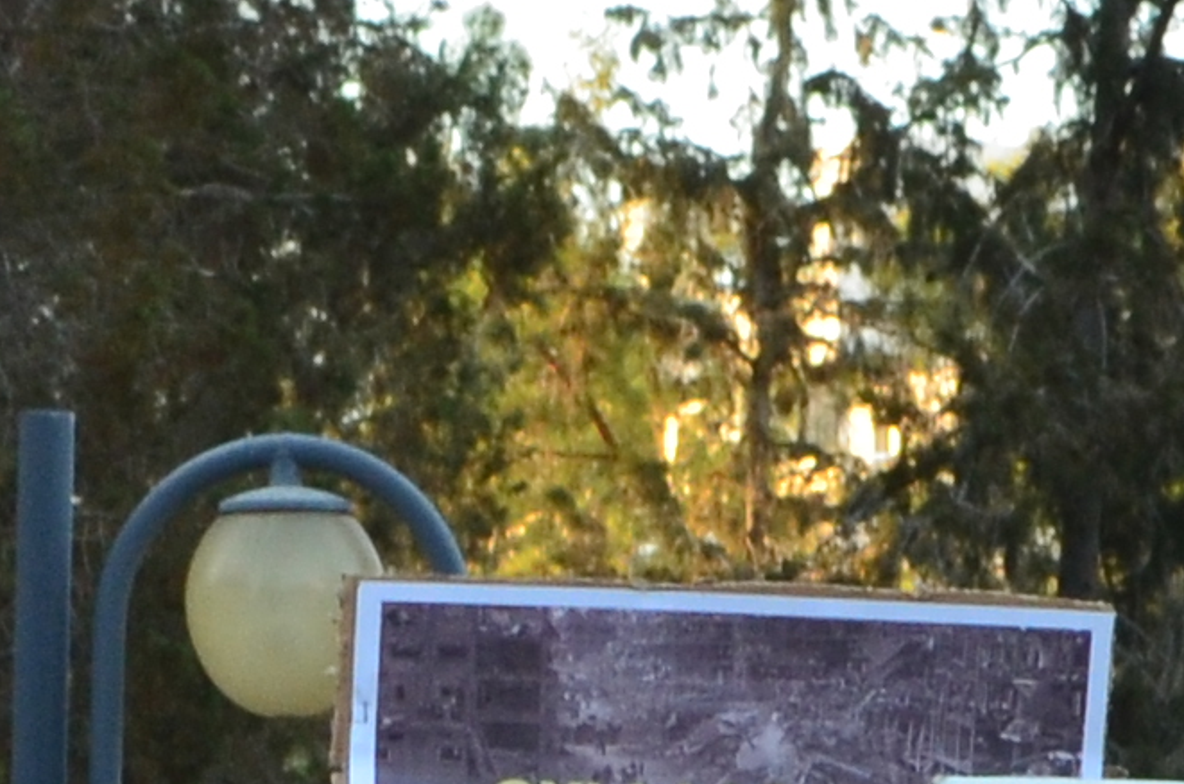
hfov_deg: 5.8
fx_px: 11751
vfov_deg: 3.8
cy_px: 1894
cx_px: 754
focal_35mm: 358
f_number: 10
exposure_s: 1/60
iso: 400
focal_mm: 32
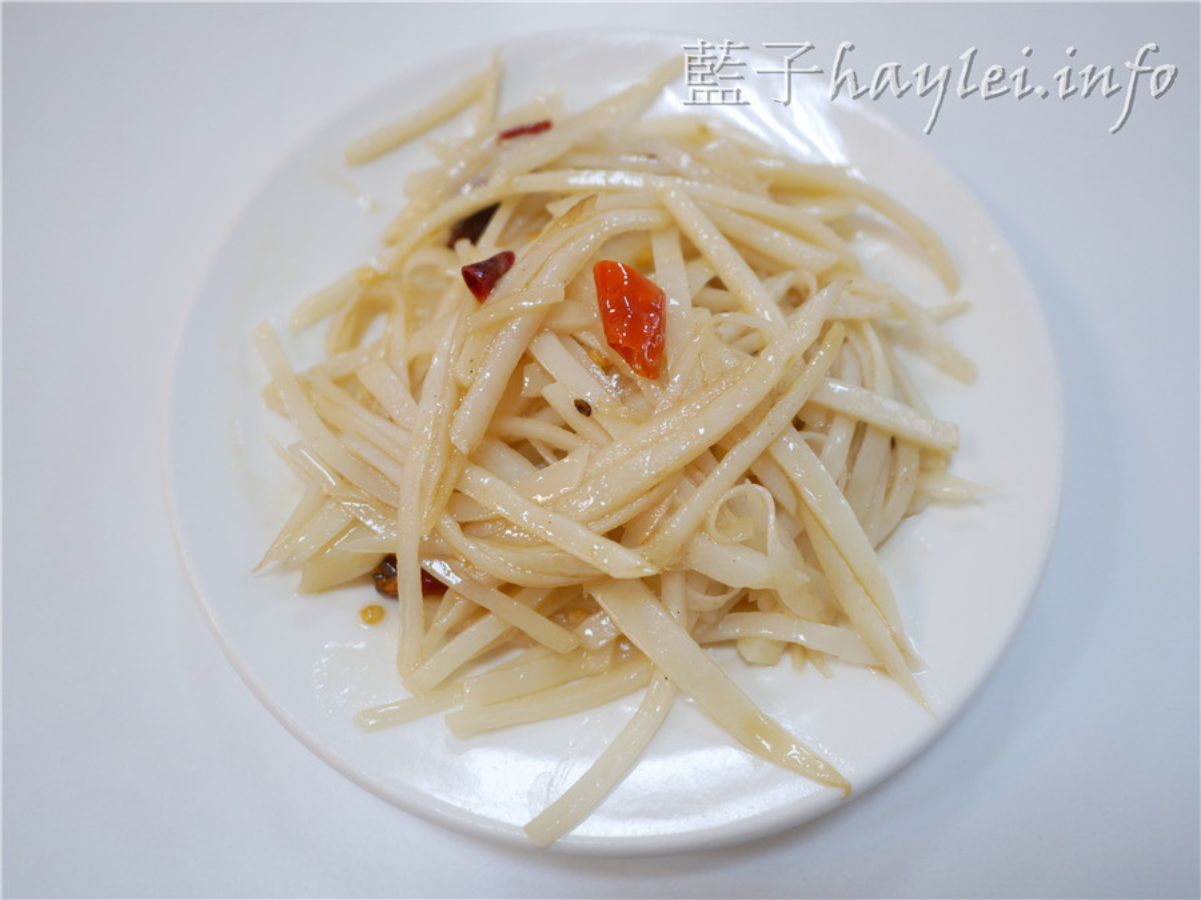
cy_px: 450
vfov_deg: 46.8
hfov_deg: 60.0
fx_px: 1041
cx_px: 600
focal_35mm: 30
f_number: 1.7
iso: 200
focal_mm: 15
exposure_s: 1/100
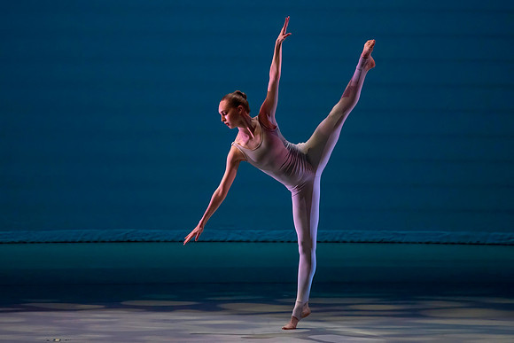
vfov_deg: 3.9
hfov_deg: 5.9
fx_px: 5026
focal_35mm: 352
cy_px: 173
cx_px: 264
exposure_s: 1/400
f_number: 5.6
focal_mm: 303
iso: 16000
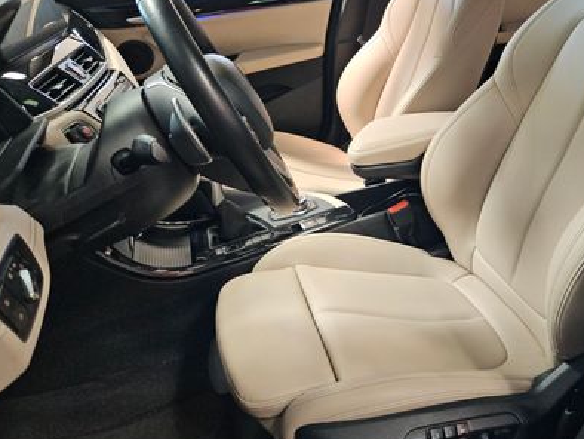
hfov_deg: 51.3
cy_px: 153
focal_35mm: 35
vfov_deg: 40.3
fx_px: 591
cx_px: 405
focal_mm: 5.4
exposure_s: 1/120
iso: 250
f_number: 1.8
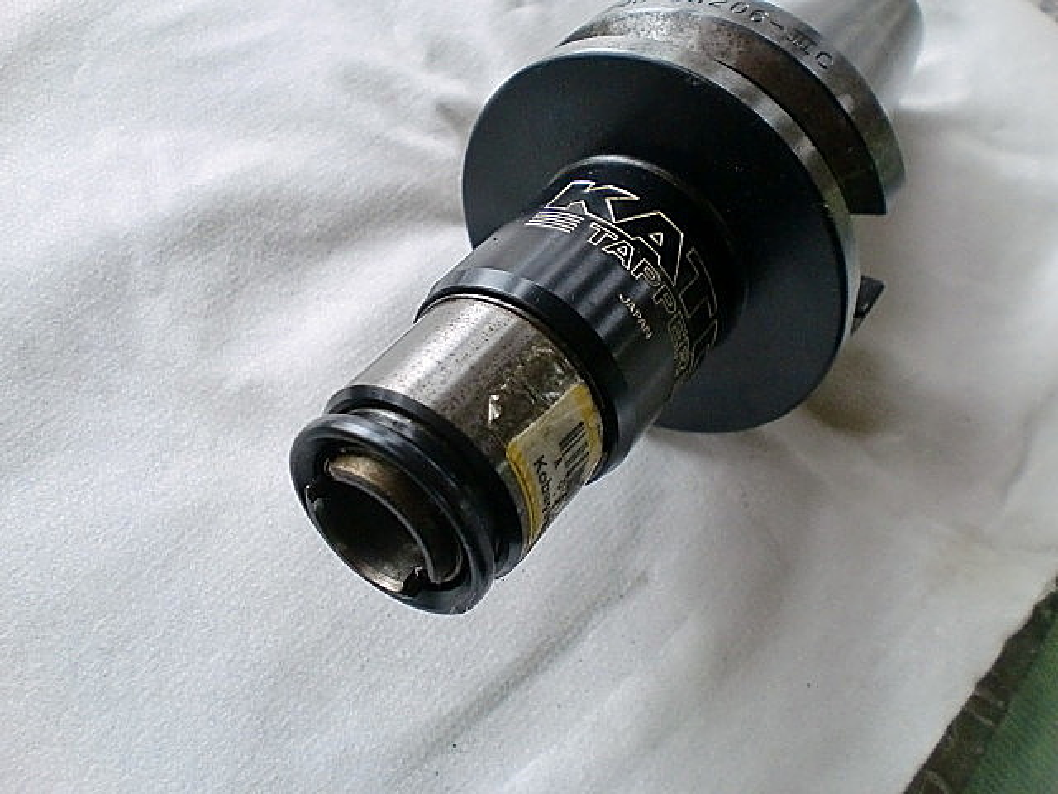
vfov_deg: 40.7
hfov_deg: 52.6
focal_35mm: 35
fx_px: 1070
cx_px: 529
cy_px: 397
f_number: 3.1
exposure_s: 1/60
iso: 320
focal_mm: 6.3
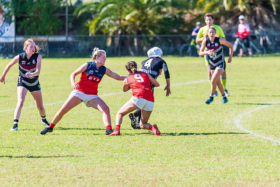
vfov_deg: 3.7
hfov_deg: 5.6
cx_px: 140
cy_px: 94
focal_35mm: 370
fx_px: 2875
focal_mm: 360
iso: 800
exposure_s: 1/2000
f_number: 6.3
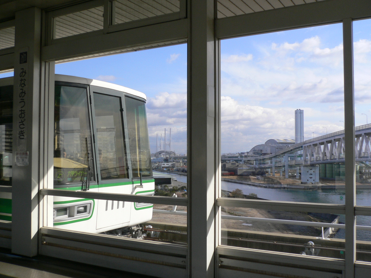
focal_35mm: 35
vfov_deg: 40.7
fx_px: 375
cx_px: 186
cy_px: 139
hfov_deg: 52.6
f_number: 5.6
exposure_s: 1/320
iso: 80
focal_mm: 5.8
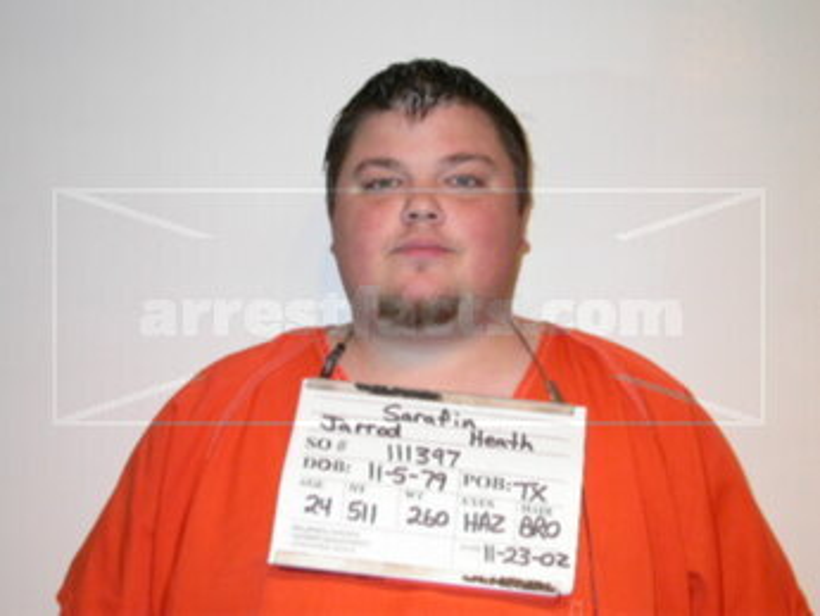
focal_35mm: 61
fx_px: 1445
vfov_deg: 24.0
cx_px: 410
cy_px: 308
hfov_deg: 31.7
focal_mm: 12.7
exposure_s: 1/60.3
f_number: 3.1
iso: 100
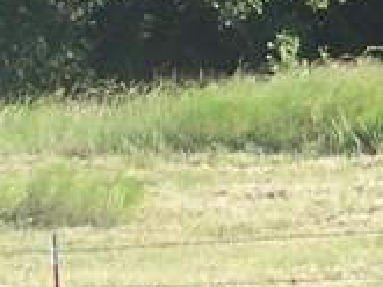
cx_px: 998
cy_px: -310
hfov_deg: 3.0
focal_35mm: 651
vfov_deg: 2.3
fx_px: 7208
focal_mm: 17.5
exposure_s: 1/400
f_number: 3.2
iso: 80
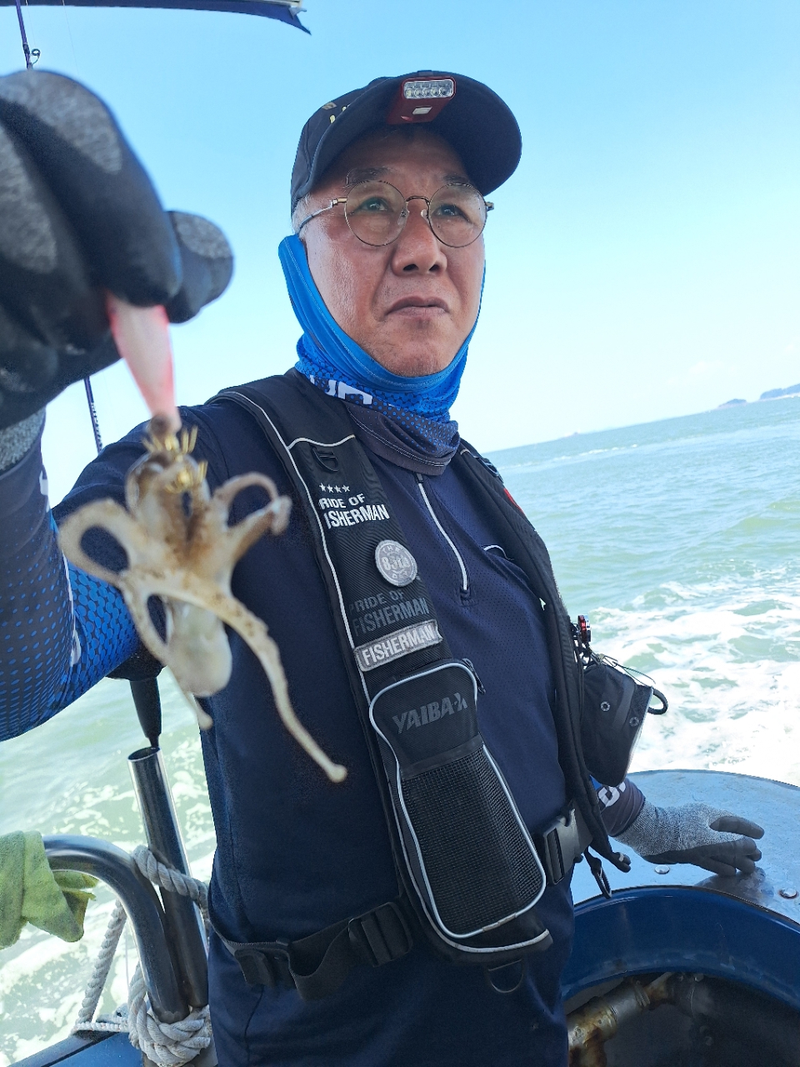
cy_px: 534
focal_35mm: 23
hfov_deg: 58.9
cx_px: 400
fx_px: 709
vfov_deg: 73.9
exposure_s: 1/805
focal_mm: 5.54
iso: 40
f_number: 1.8
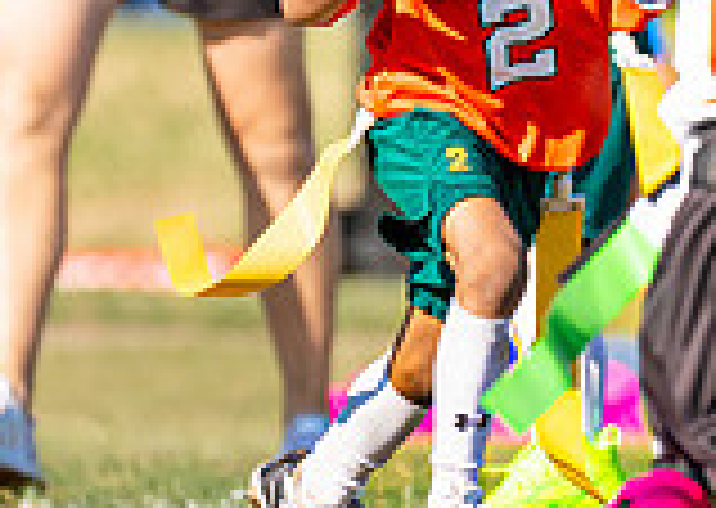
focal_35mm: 1274
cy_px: 185
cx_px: 274
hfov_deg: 1.6
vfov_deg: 1.1
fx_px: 25863
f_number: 2.8
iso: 200
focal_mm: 200
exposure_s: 1/3200
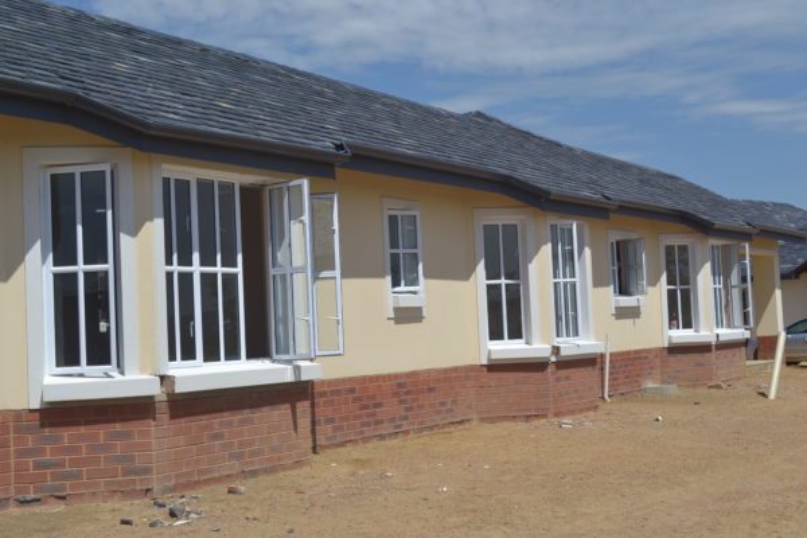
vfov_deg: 26.5
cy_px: 269
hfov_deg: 38.9
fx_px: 1143
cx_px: 404
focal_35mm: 51
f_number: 9
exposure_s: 1/320
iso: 100
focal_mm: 34
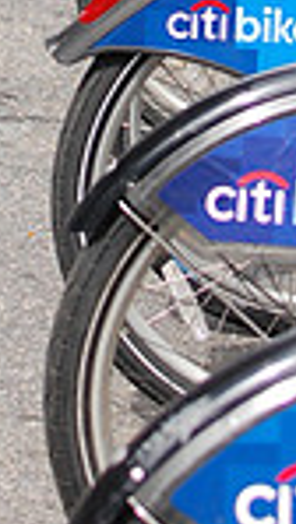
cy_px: 25
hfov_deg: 5.7
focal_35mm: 214
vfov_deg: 10.0
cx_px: 144
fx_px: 2981
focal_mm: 35
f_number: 3.2
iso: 400
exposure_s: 1/2500
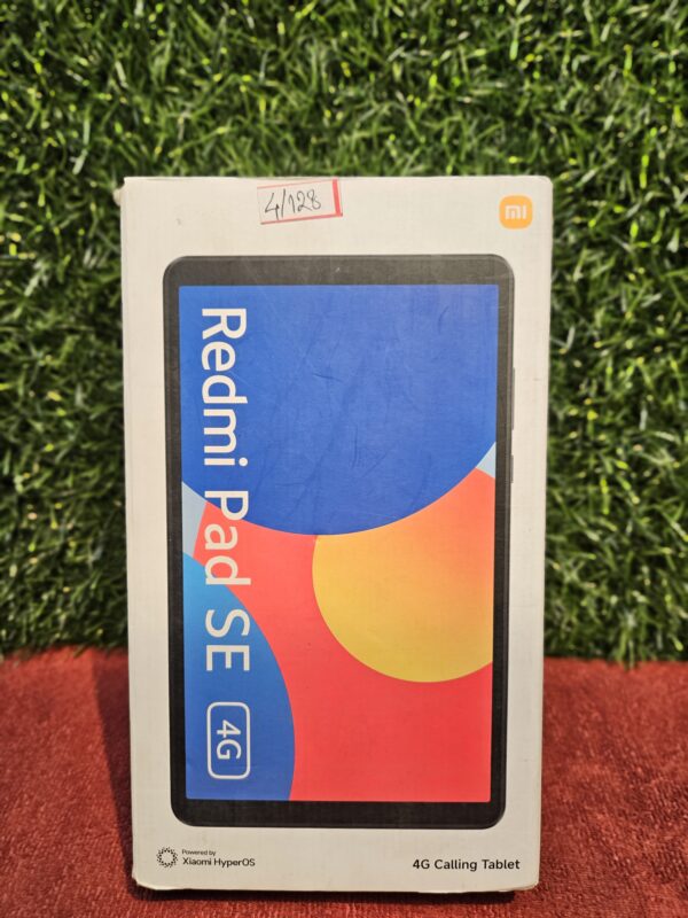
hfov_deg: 58.9
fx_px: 610
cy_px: 459
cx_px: 344
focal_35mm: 23
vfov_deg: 73.9
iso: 160
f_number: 1.8
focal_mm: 5.4
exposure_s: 1/100
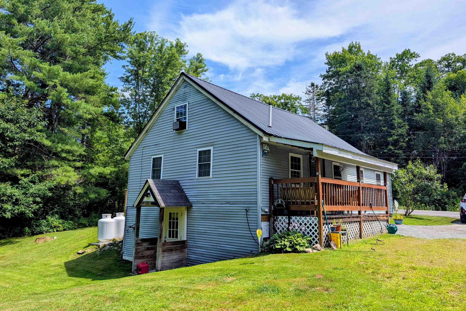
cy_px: 147
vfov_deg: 49.5
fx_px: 337
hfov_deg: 69.4
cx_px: 232
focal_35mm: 26
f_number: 1.68
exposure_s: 1/1167
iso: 21
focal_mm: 6.9
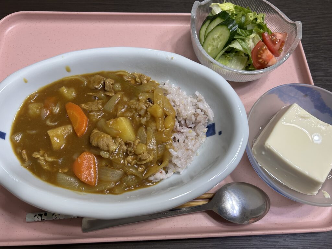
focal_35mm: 26
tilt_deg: -66.8
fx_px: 249
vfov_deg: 53.1
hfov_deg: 67.3
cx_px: 166
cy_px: 124
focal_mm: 5.7
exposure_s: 1/121
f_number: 1.5
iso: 125
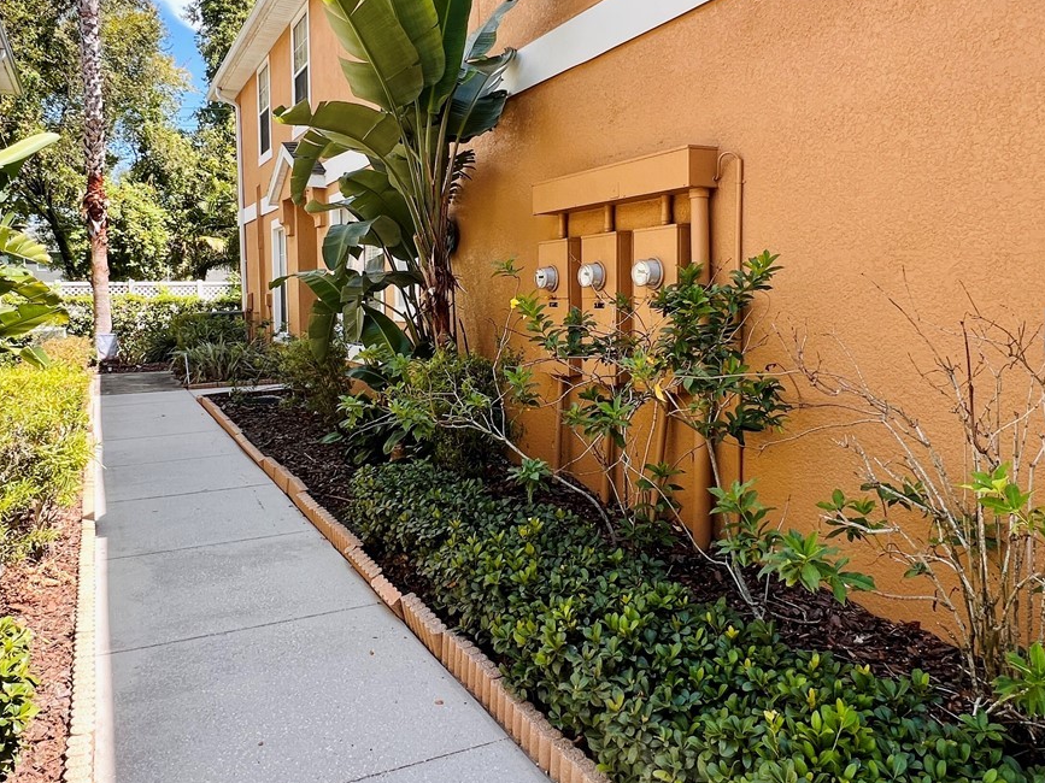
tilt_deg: -2.1
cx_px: 491
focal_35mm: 24
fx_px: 724
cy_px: 326
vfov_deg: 56.5
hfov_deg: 71.5
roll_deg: +0.6
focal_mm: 1.57
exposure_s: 1/294
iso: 32
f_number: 1.8
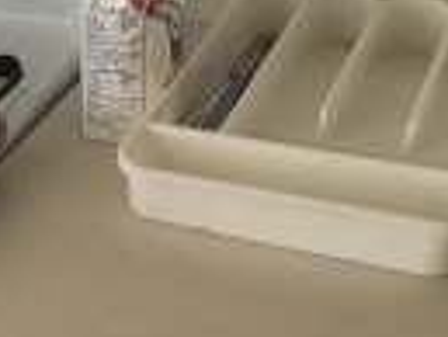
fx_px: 1062
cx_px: -52
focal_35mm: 82
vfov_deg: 17.8
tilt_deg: -37.6
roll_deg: +7.7
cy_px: 281
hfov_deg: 22.4
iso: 320
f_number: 2.2
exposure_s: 1/15
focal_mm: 4.15
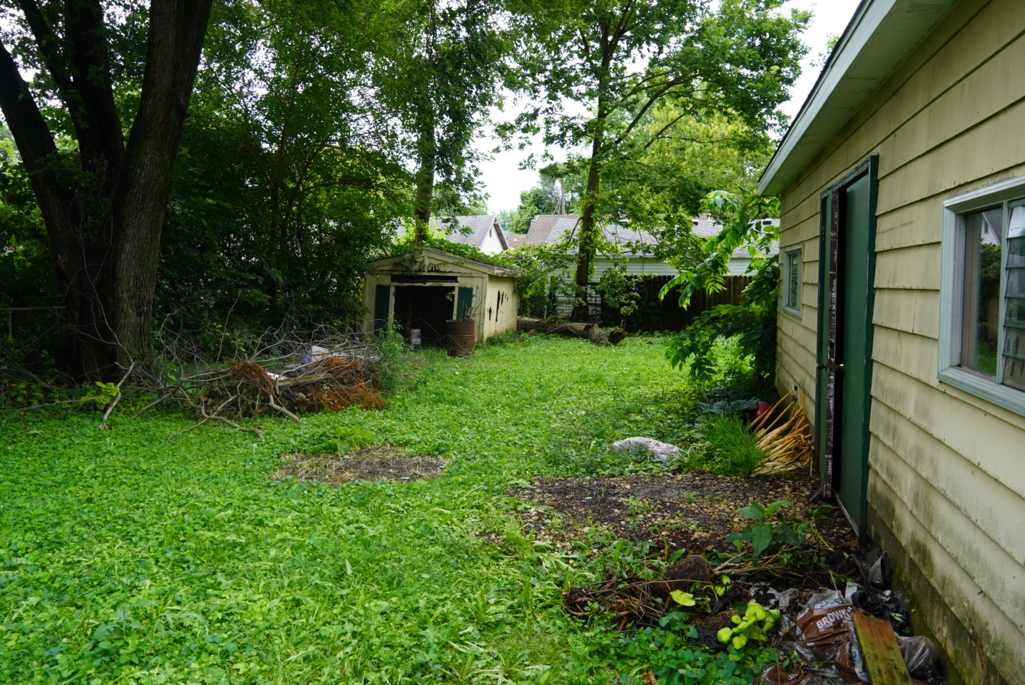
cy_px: 336
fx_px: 798
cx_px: 522
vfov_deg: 46.5
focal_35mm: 28
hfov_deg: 65.4
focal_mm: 18
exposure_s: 1/60
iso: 100
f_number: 4.5
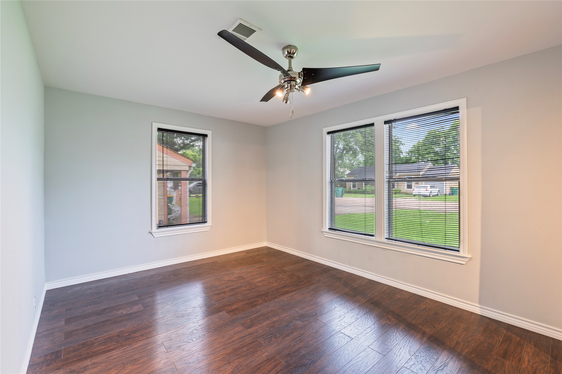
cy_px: 187
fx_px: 250
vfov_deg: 73.7
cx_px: 281
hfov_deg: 96.8
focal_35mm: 16
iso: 125
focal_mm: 16
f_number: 6.3
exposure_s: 1
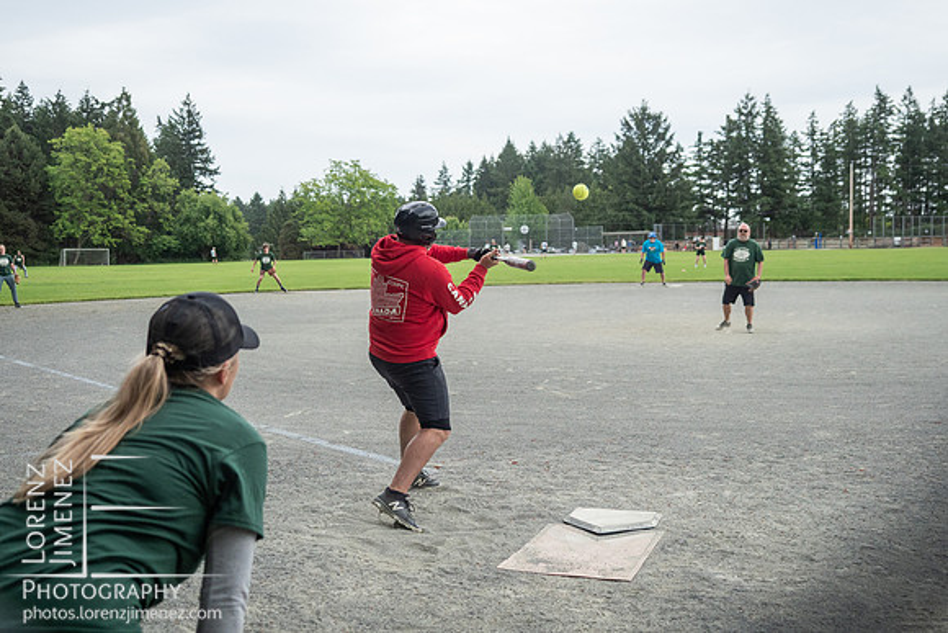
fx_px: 1172
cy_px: 284
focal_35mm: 45
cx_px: 475
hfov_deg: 44.0
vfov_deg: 30.2
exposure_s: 1/1600
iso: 400
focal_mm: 21
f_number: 2.8
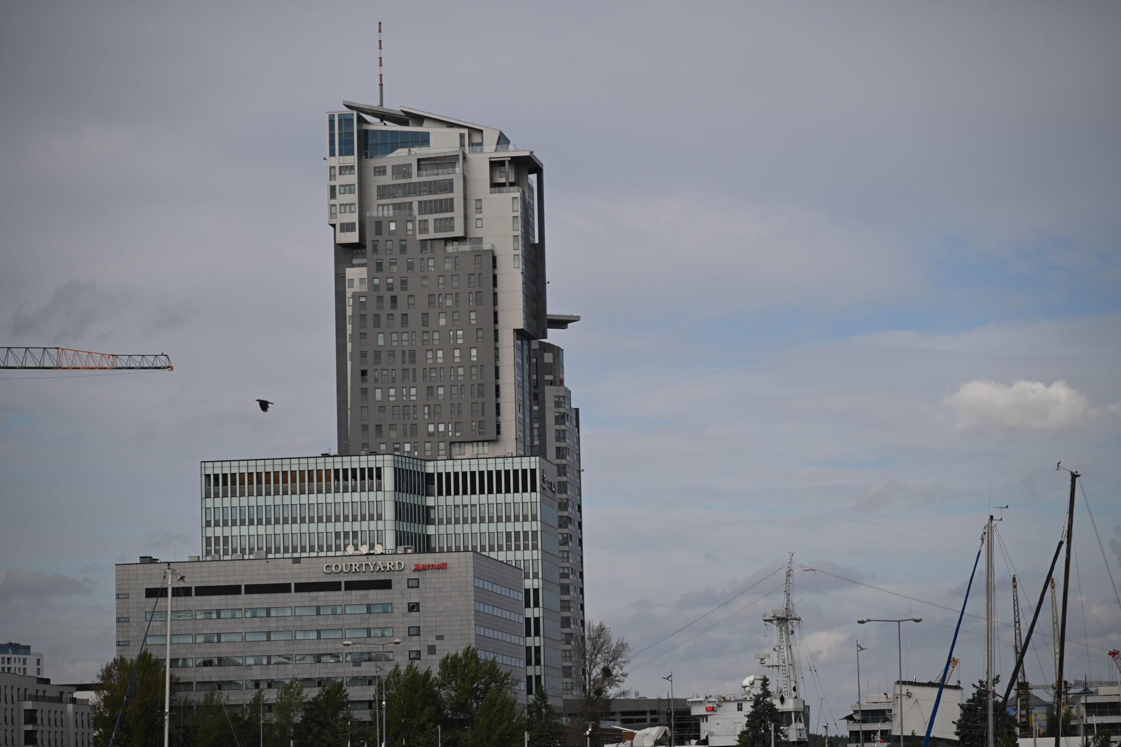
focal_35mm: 105
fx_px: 3270
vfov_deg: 13.0
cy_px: 374
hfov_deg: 19.5
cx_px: 560
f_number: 4.5
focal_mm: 105
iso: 100
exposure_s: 1/1600
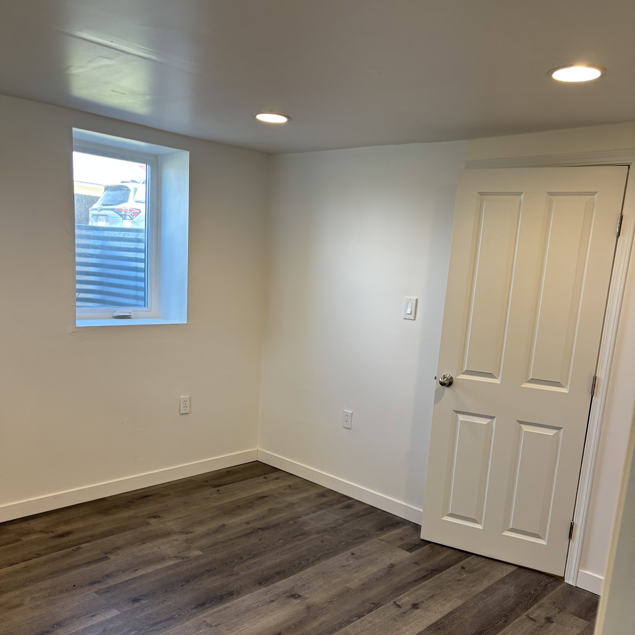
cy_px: 399
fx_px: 643
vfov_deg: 51.9
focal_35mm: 31
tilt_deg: -10.7
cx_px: 315
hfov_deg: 52.5
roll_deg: -3.4
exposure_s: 1/120
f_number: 1.6
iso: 80
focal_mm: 5.96
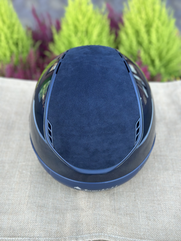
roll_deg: -0.4
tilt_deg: -40.4
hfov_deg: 30.3
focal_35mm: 48
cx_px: 90
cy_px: 120
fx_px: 335
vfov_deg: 39.7
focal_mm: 6.86
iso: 80
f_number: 1.78
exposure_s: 1/121
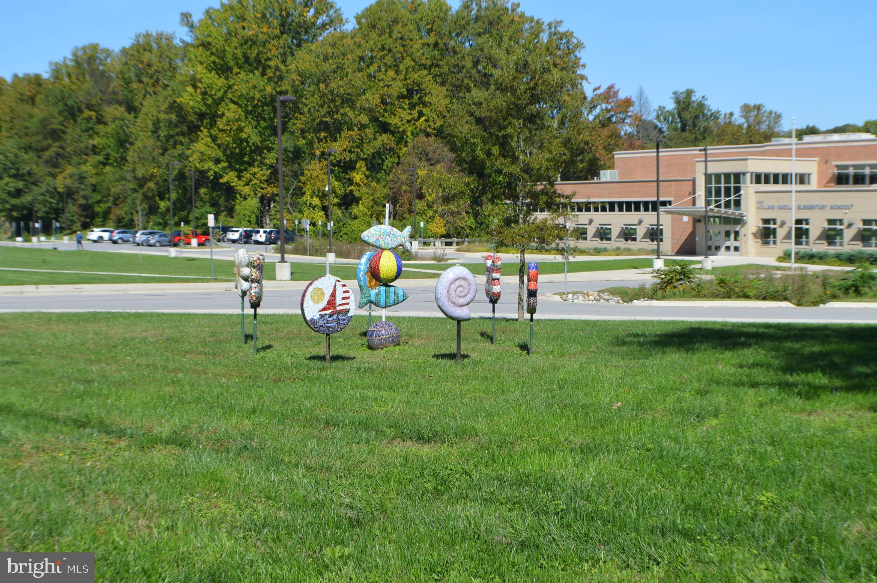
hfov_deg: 29.3
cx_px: 438
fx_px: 1679
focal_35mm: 69
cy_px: 292
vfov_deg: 19.7
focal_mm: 46
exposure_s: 1/250
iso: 100
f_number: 8
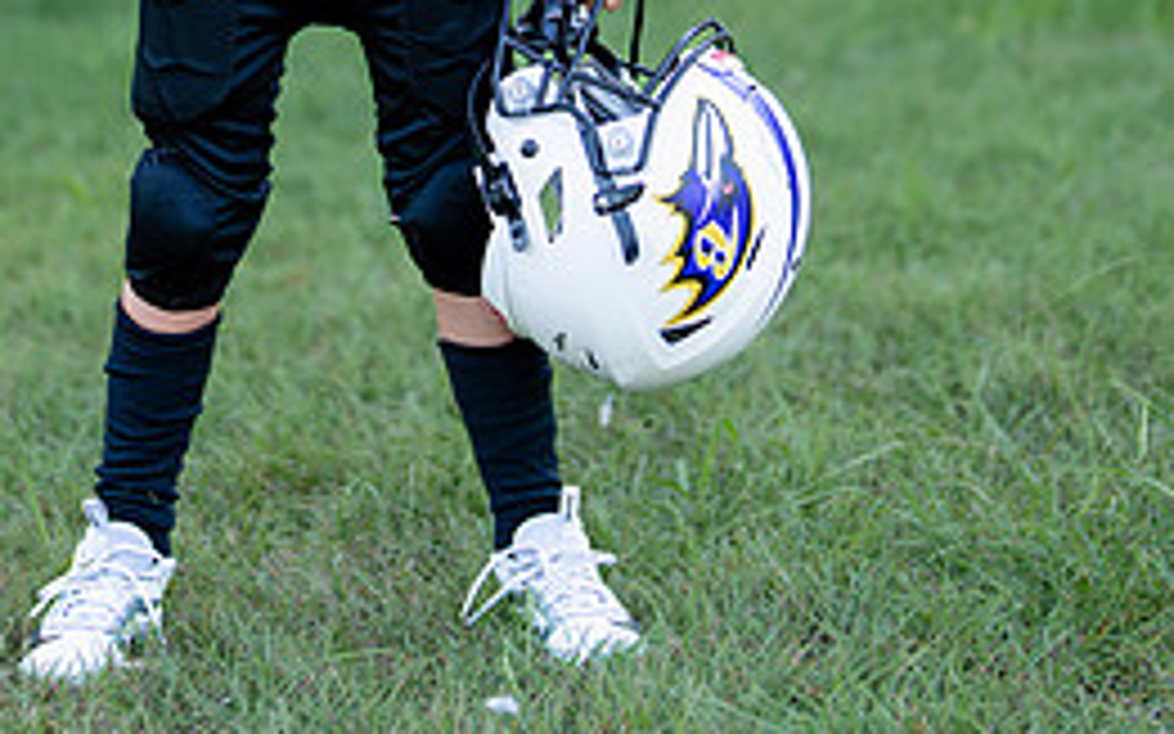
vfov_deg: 8.6
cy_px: -292
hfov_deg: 14.0
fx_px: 4766
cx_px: 440
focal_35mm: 149
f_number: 1.2
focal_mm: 50
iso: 100
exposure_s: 1/1250
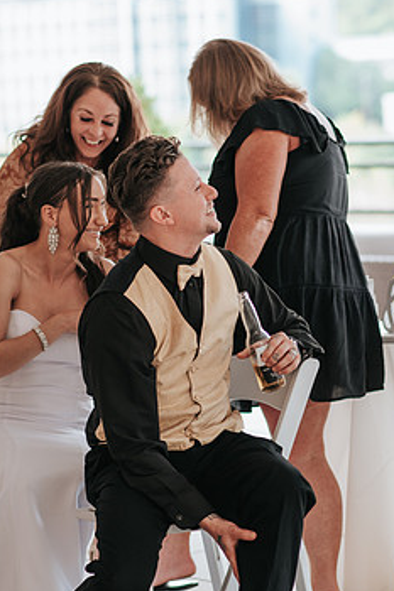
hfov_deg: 8.4
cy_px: 344
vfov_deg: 12.5
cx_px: 194
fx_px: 2695
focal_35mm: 164
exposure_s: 1/160
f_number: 2.5
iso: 400
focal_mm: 85
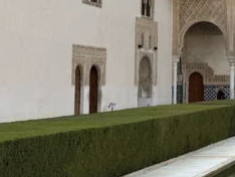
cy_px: 43
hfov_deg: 16.7
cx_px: 372
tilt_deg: +3.0
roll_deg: +0.2
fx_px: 714
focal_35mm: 105
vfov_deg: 14.1
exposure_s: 1/1042
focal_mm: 6.86
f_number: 1.78
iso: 80
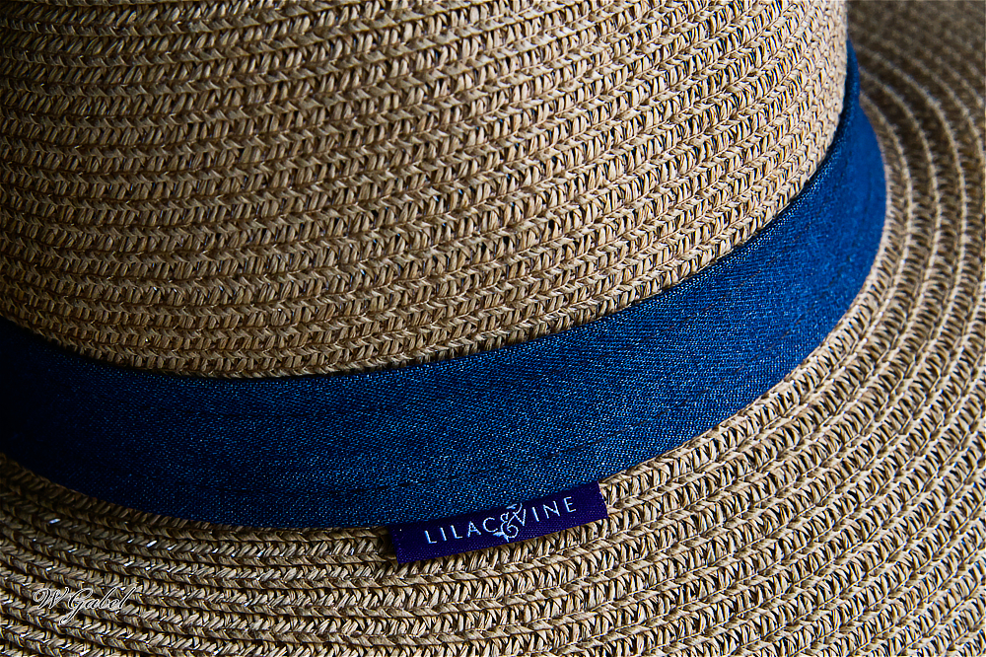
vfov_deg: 18.2
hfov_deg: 27.0
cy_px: 328
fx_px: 2053
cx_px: 493
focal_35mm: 75
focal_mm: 75
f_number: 10
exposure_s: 1/30
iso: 1600
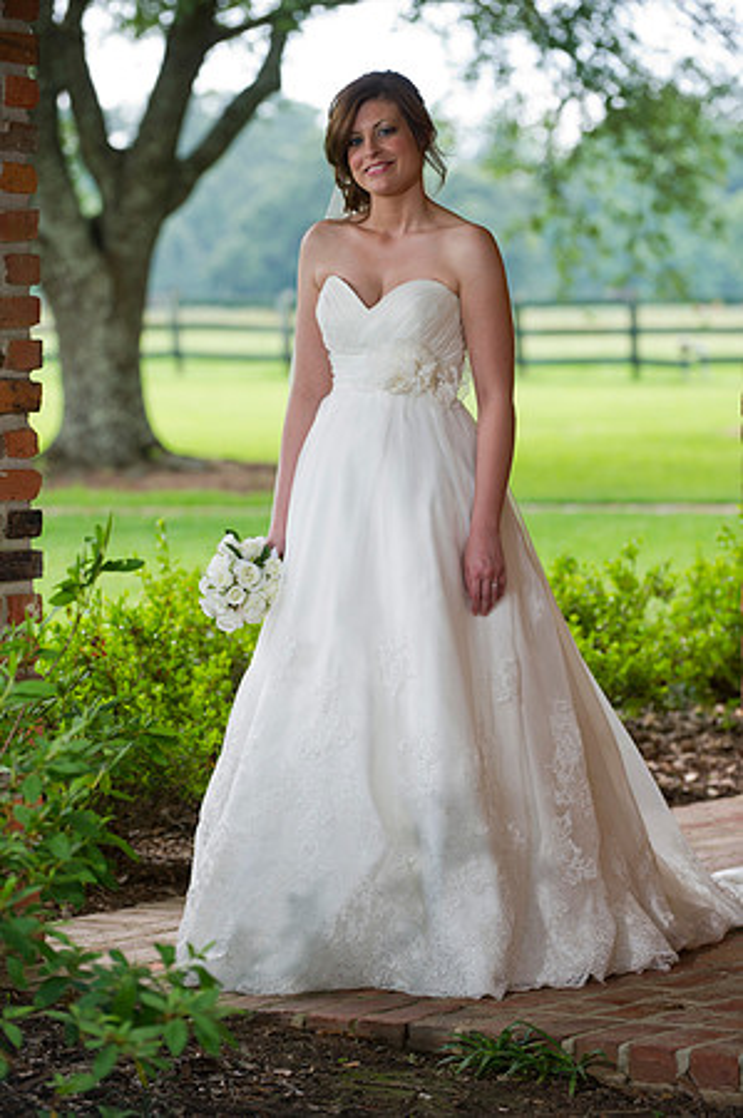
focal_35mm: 135
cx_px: 372
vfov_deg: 15.2
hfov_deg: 10.1
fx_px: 4189
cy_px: 559
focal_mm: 135
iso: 500
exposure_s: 1/250
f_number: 3.5
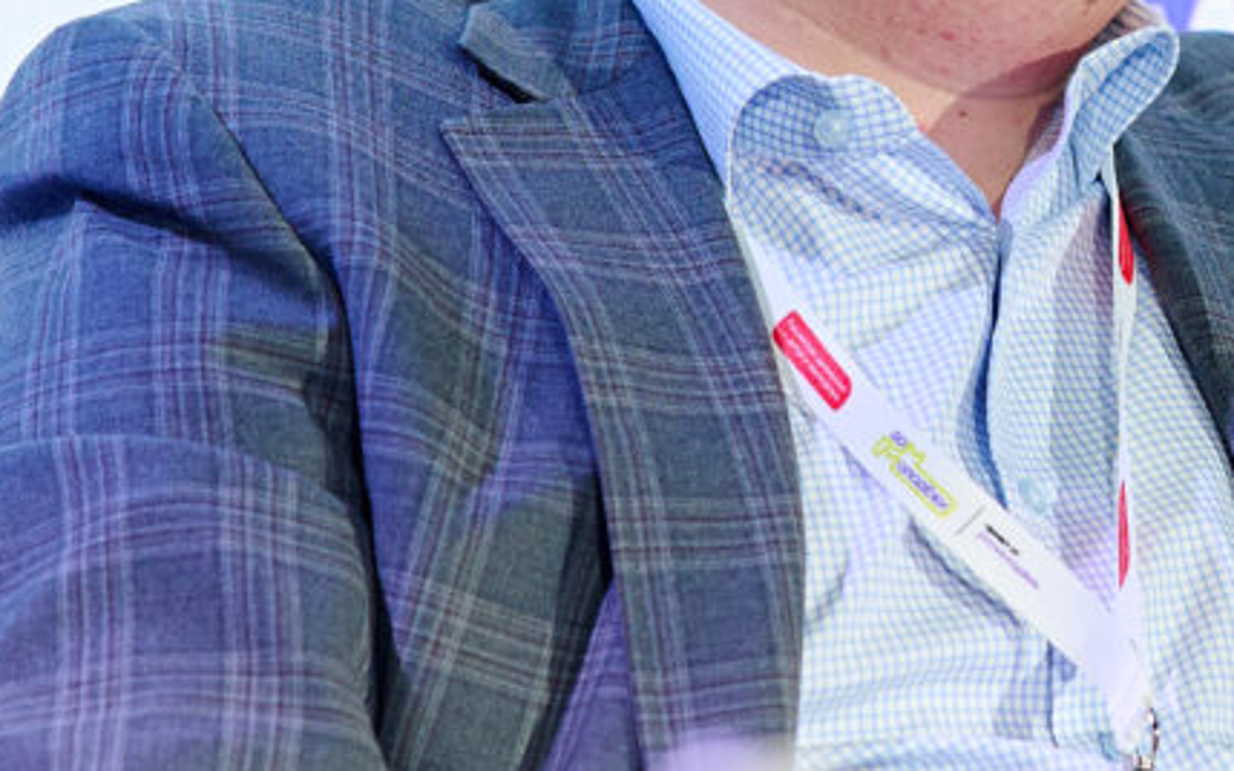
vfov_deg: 4.2
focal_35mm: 309
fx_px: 10390
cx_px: 1225
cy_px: 33
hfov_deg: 6.8
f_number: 2.8
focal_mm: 85
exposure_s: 1/200
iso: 1000
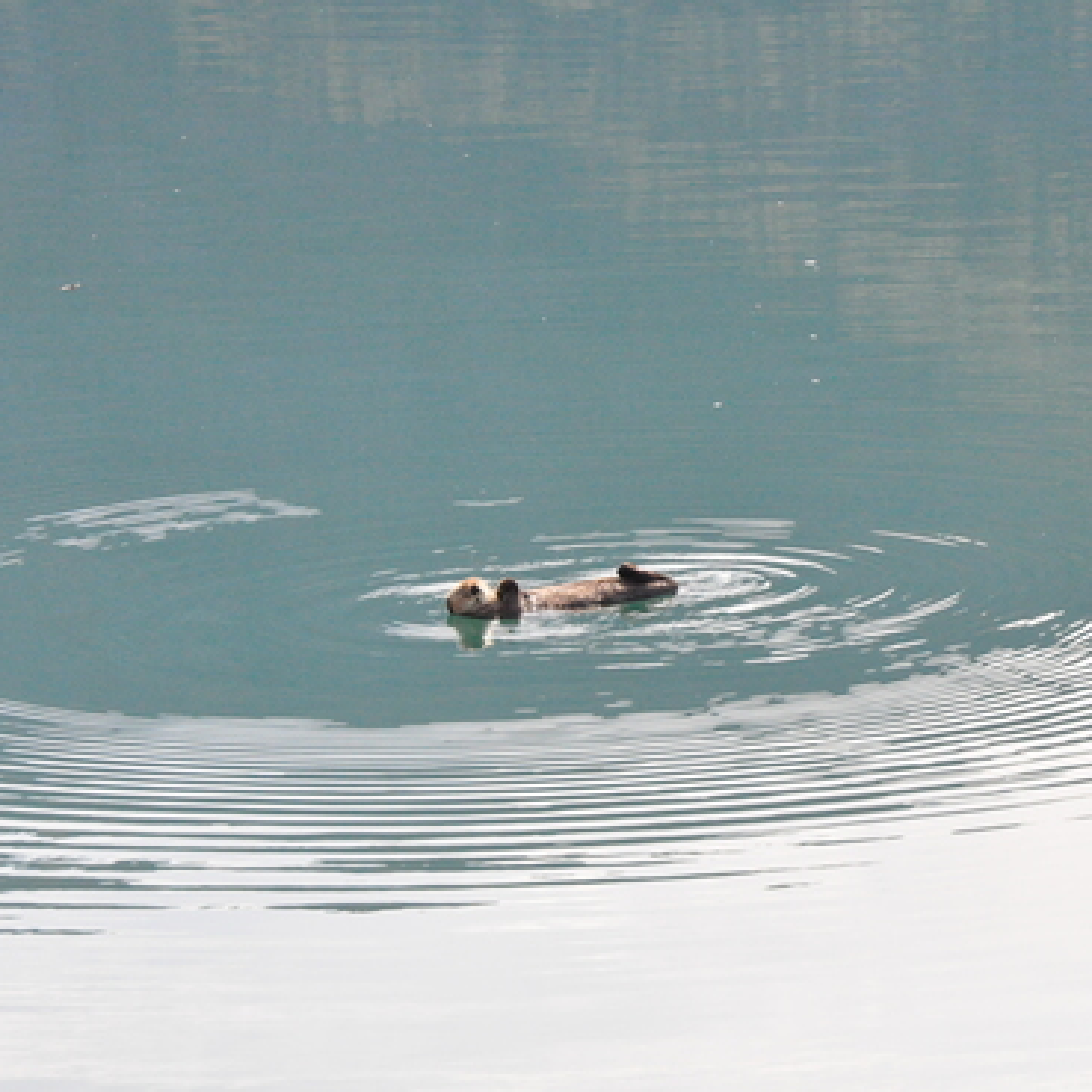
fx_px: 7232
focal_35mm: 203
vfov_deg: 8.6
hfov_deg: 8.6
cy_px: 547
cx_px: 701
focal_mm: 105
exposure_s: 1/2500
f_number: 13
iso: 3200
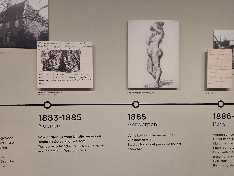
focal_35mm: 23
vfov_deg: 58.9
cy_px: 88
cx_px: 117
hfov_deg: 73.9
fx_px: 155
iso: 1600
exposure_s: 1/120
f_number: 1.8
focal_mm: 5.4
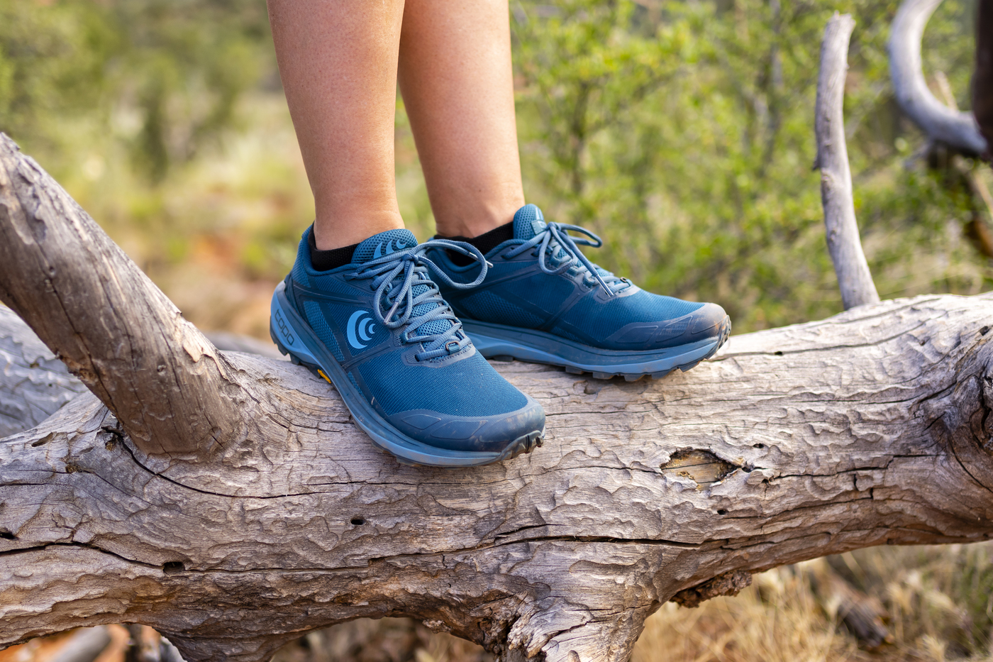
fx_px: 1434
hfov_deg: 38.2
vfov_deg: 26.0
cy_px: 331
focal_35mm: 52
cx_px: 496
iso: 100
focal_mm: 35
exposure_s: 1/200
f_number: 2
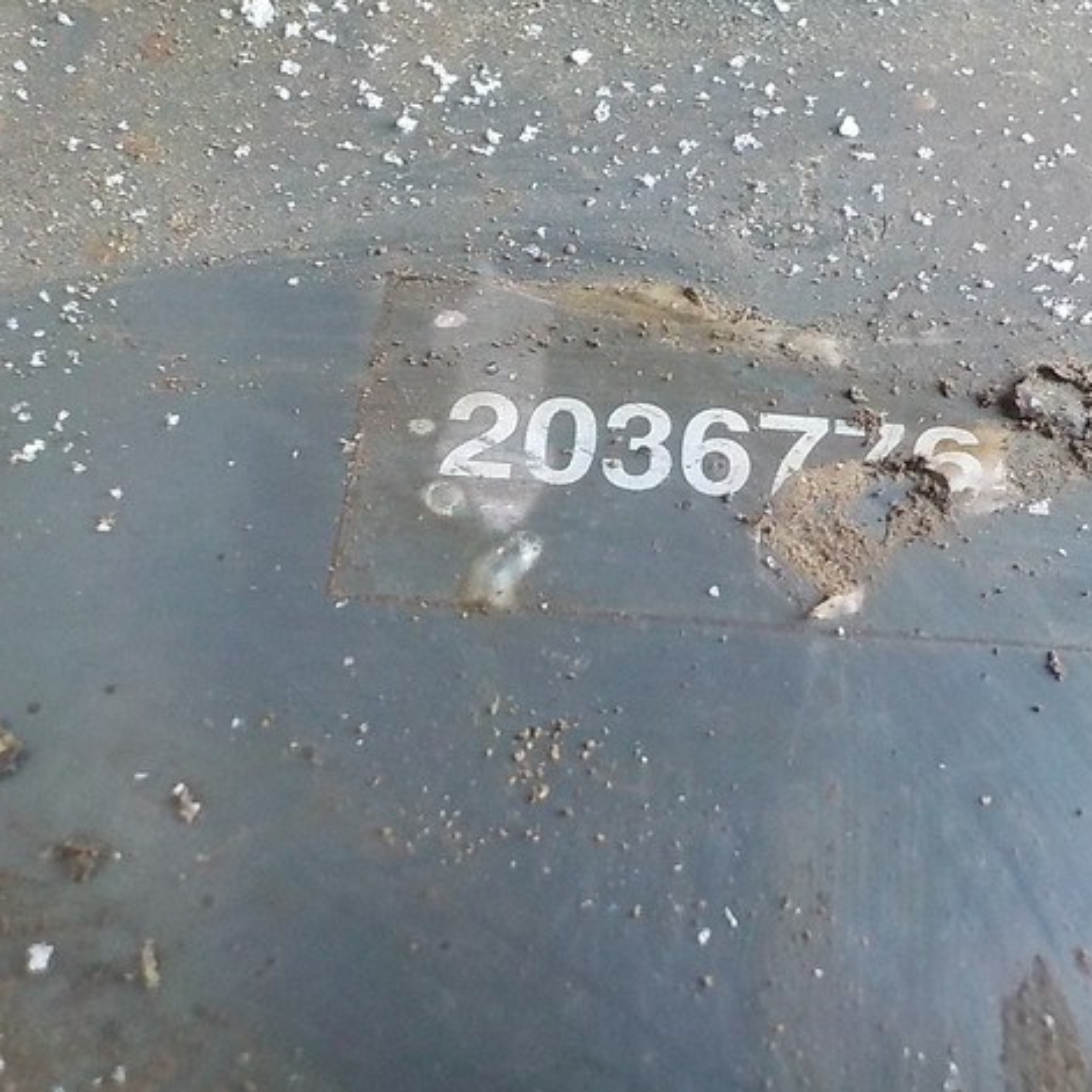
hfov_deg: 45.3
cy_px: 552
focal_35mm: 36
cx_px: 730
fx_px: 1285
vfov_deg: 46.0
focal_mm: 4.1
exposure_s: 1/25
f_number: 3.3
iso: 800
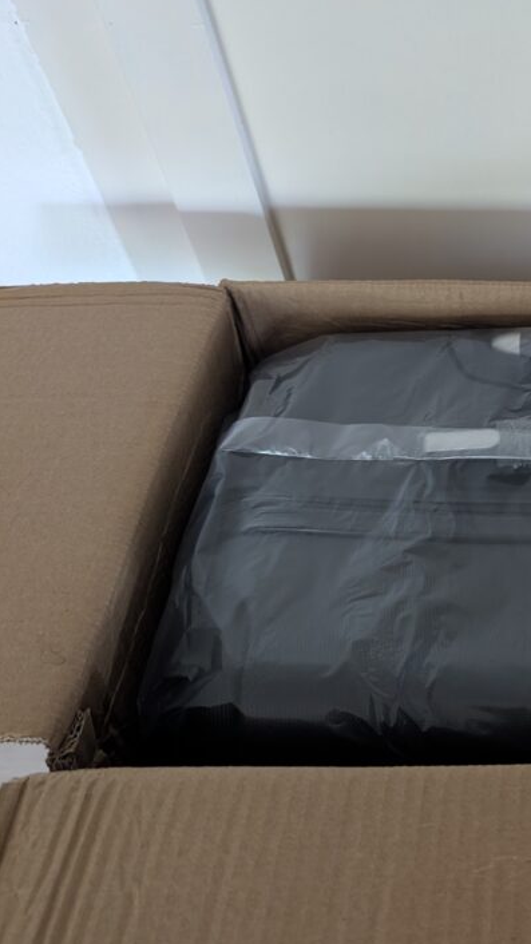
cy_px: 482
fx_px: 951
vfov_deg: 52.8
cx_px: 639
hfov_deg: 27.4
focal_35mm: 38
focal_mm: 6.9
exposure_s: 1/63.7
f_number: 1.68
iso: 910
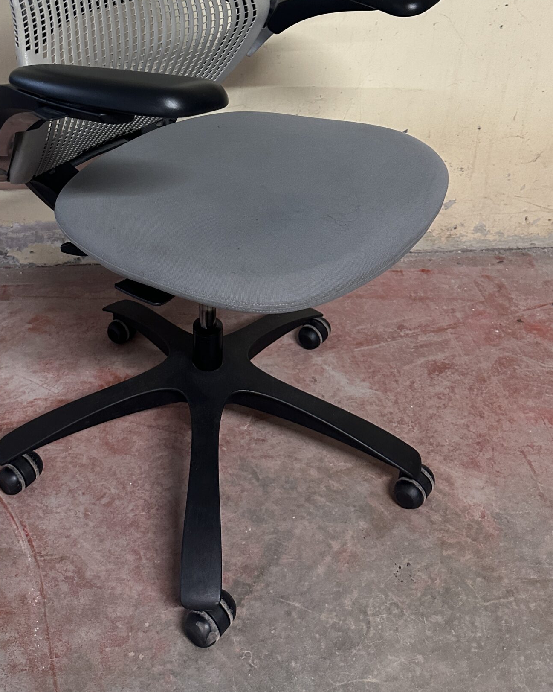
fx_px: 757
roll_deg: -1.2
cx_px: 192
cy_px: 152
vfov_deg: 46.8
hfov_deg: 39.7
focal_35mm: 37
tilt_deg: -26.9
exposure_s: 1/60
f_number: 1.78
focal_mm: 6.86
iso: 400
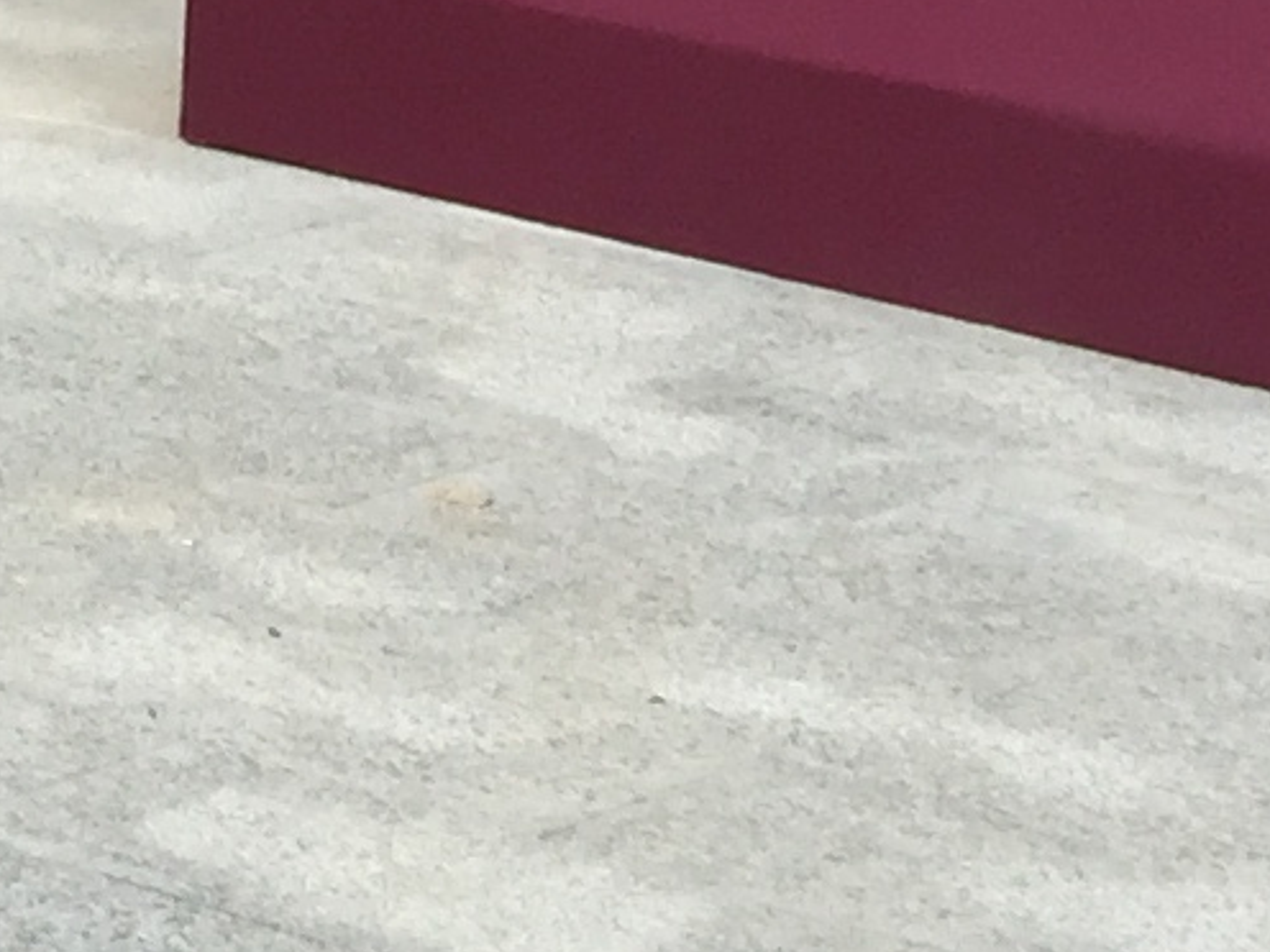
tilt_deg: +8.6
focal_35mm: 191
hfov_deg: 10.3
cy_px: -2145
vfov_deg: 6.8
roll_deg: -7.5
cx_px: 69
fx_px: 7007
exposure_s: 1/824
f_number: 2.2
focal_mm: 4.15
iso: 32
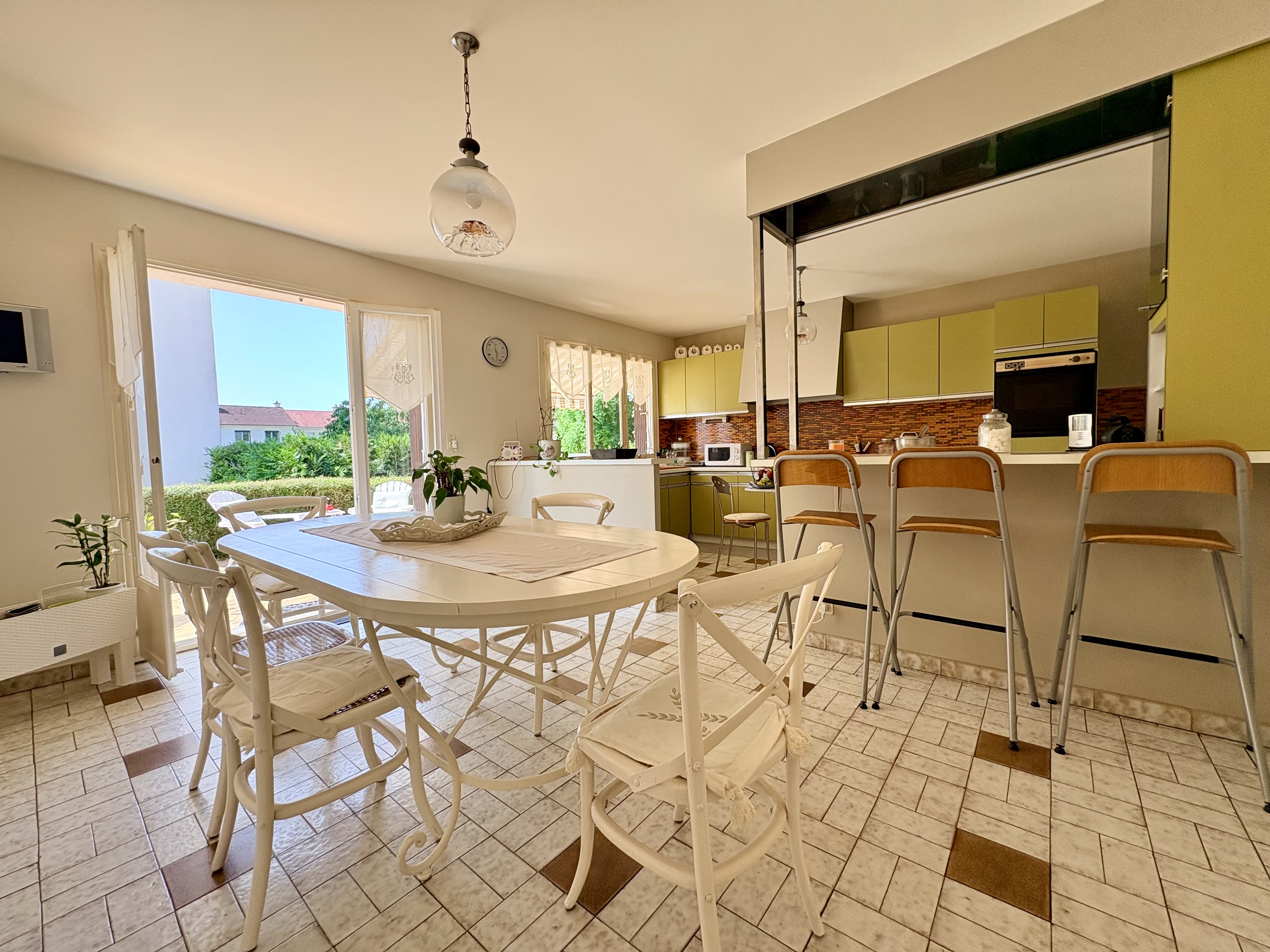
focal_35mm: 14
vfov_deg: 85.7
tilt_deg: -2.4
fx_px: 514
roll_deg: +1.5
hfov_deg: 102.1
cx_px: 635
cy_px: 476
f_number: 2.2
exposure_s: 1/154
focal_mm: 2.22
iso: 64
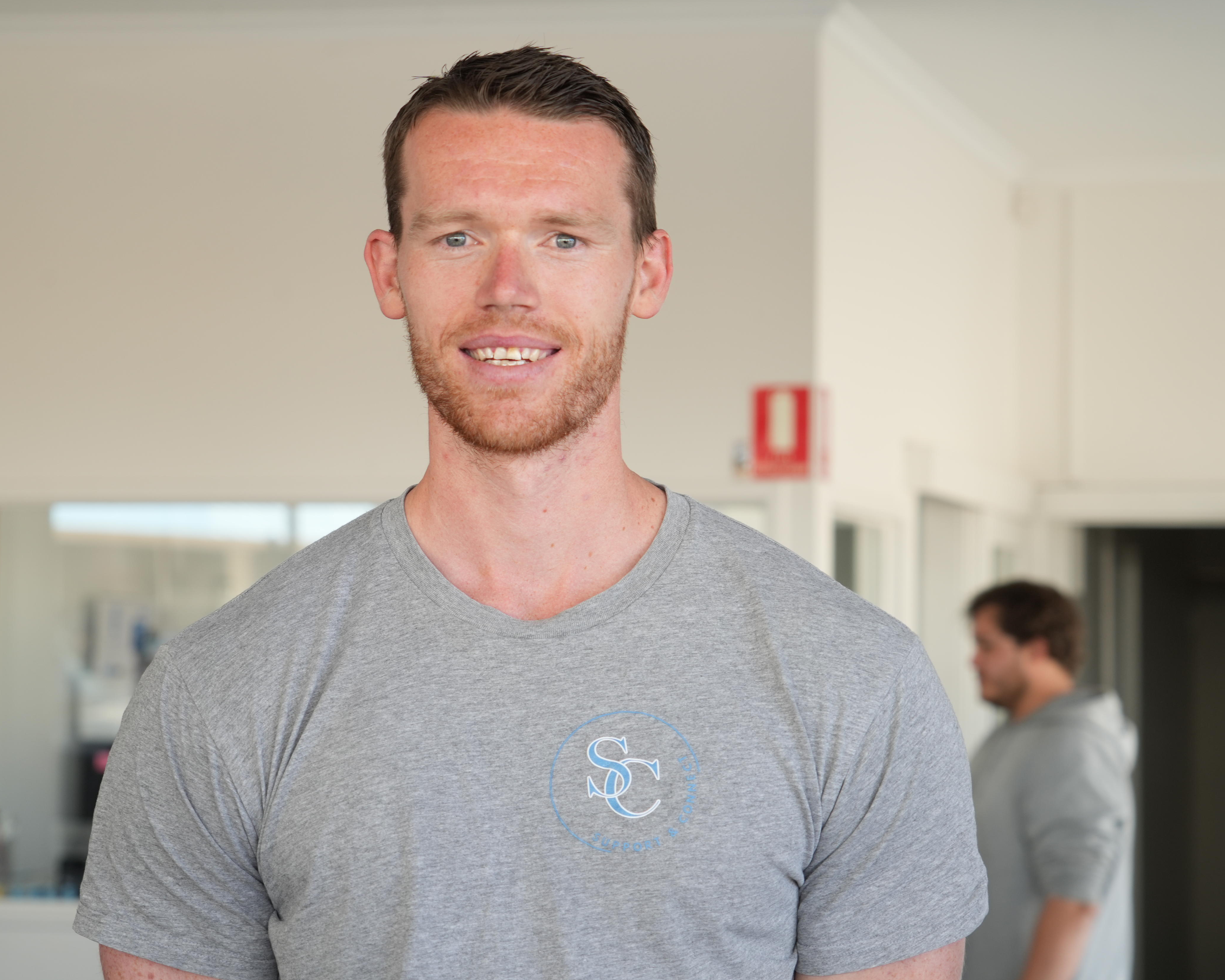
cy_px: 487
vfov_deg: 16.5
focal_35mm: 93
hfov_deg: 20.6
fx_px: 3372
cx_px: 605
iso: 320
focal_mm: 82
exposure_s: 1/60
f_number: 5.6
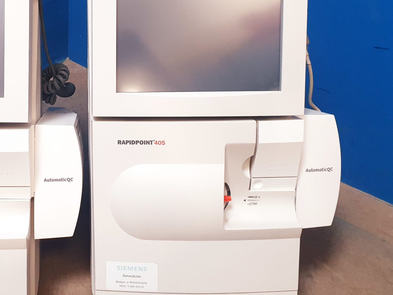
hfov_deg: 37.9
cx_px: 68
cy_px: 116
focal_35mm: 48
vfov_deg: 30.2
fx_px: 545
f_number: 2.4
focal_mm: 4.3
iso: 320
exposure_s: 1/50
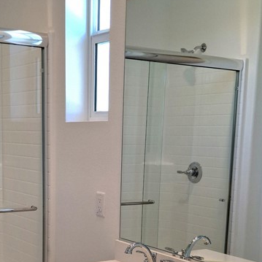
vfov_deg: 26.5
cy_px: 229
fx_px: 539
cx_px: 112
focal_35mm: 63
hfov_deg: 27.3
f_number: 1.8
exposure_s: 1/120
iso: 40
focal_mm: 4.69
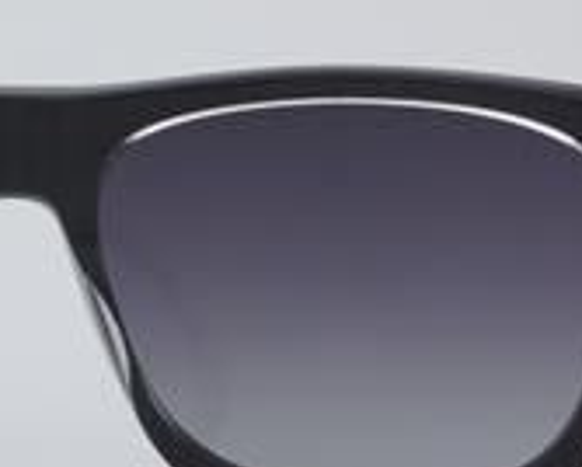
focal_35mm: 185
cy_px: 261
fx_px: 3192
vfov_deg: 8.4
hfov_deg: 10.3
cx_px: 14
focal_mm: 55
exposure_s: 1/4
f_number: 32
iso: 100
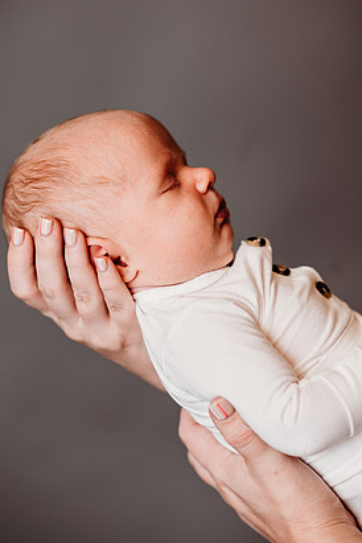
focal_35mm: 93
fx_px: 1403
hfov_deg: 14.7
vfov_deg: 21.9
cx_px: 180
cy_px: 262
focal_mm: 85
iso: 160
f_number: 2.5
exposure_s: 1/160
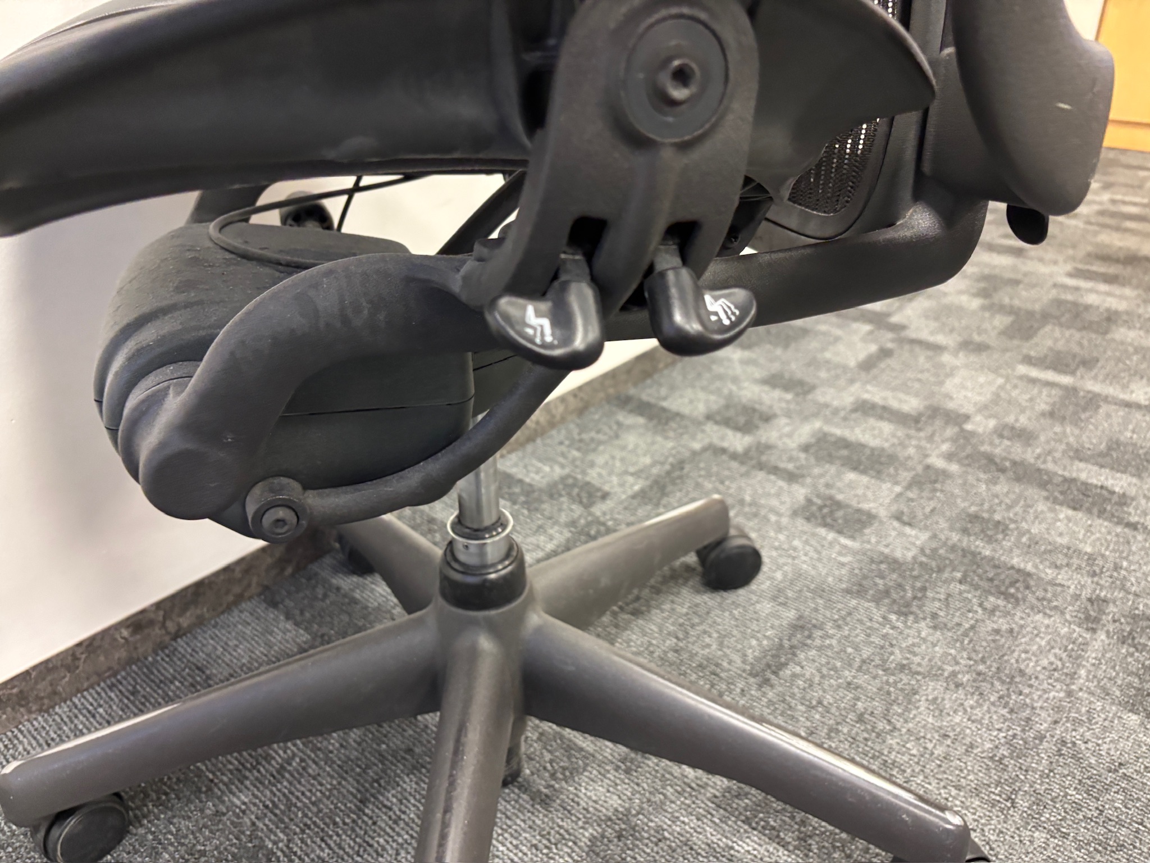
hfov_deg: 67.3
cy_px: 432
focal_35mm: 26
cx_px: 575
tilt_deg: -28.0
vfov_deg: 53.1
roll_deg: -0.2
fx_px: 864
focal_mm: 5.96
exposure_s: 1/50
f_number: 1.6
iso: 400
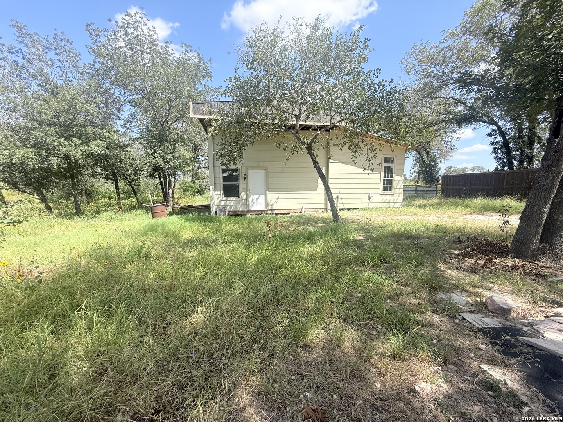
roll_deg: +0.7
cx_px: 282
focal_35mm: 14
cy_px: 211
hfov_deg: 102.1
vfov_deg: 85.7
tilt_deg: -5.2
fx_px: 228
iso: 50
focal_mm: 2.22
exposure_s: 1/901
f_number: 2.2
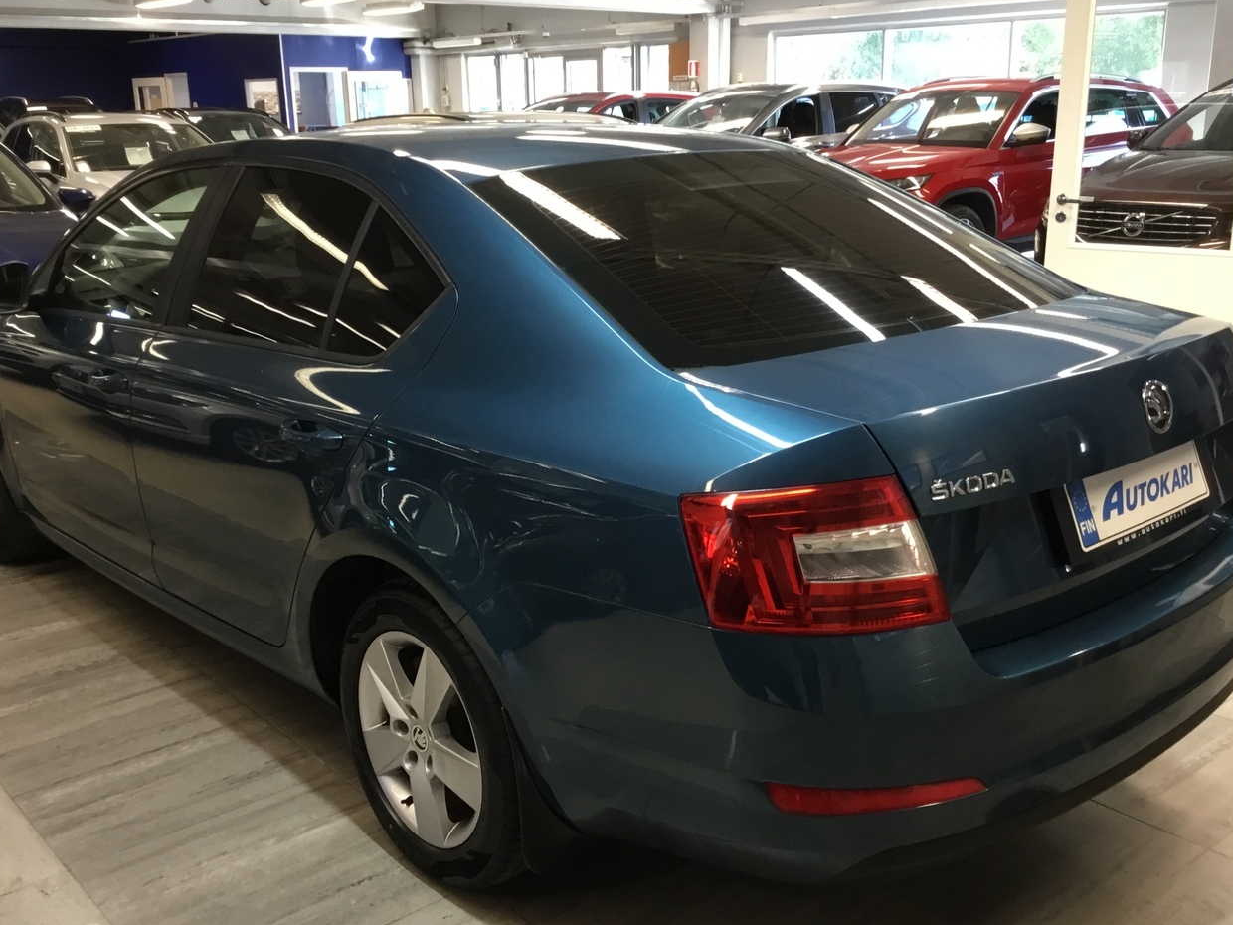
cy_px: 501
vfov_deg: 39.6
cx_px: 620
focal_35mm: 36
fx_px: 1282
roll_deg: +2.8
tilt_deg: -17.4
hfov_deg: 51.4
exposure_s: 1/33
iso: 100
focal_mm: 3.3
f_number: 2.4
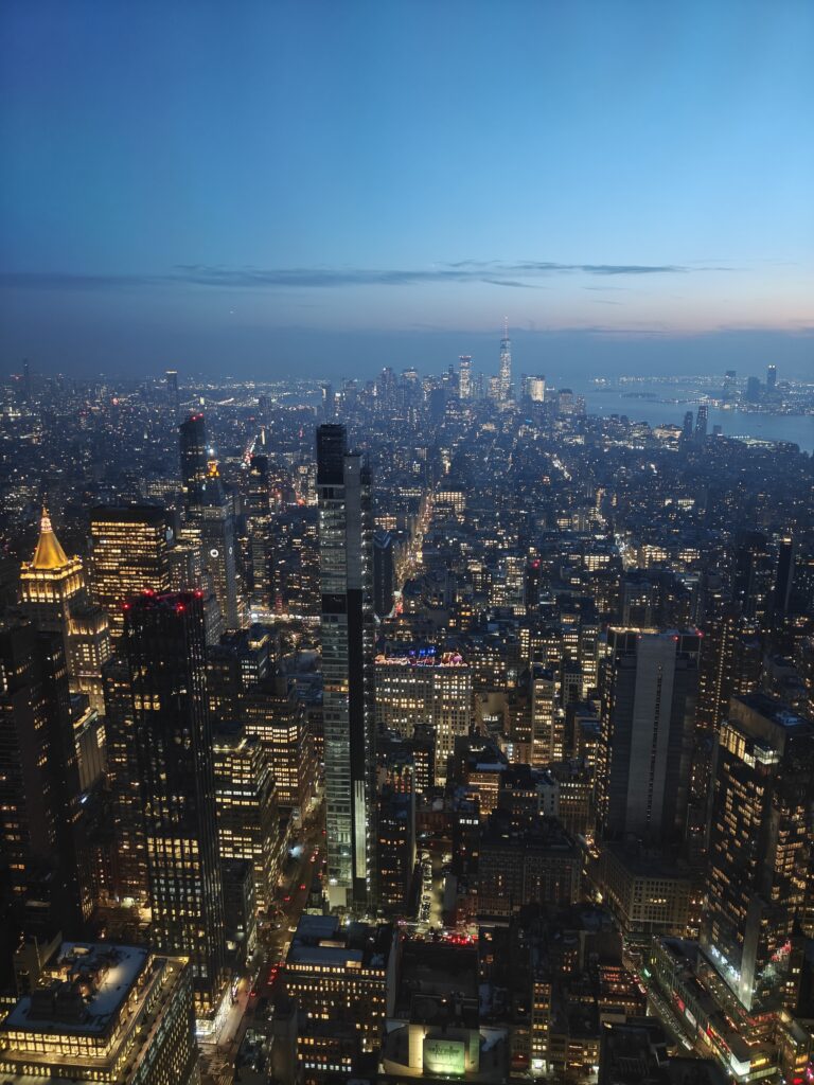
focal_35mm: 24
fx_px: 752
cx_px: 407
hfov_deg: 56.8
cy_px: 542
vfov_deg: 71.6
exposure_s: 1/20
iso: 3200
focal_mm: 5.59
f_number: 1.8
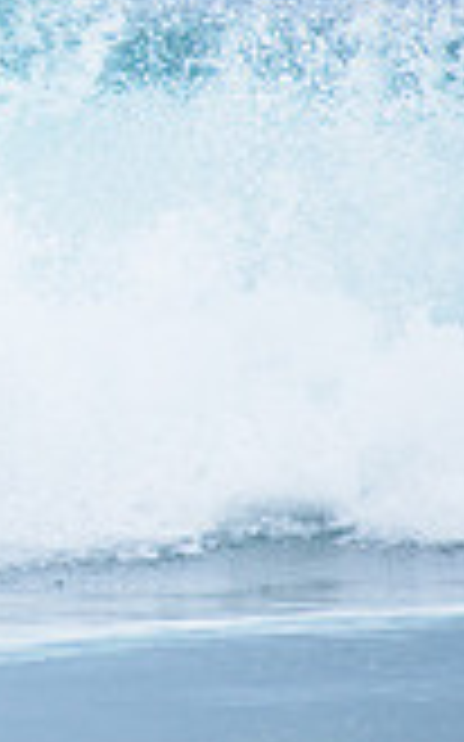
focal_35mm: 1795
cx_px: -703
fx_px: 36350
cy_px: 97
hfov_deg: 0.7
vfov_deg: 1.2
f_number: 5.6
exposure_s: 1/2000
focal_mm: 500
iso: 400
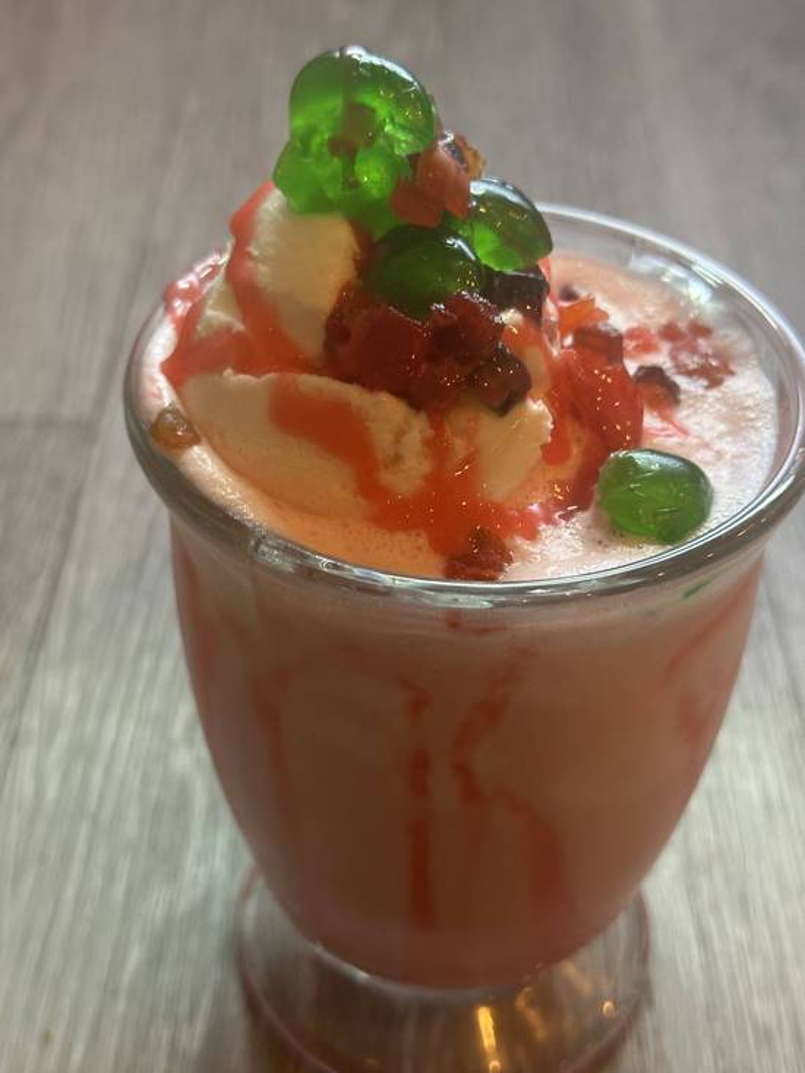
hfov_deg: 30.3
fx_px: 1488
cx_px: 402
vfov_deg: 39.7
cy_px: 536
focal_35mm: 48
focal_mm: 6.86
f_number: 1.78
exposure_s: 1/40
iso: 250
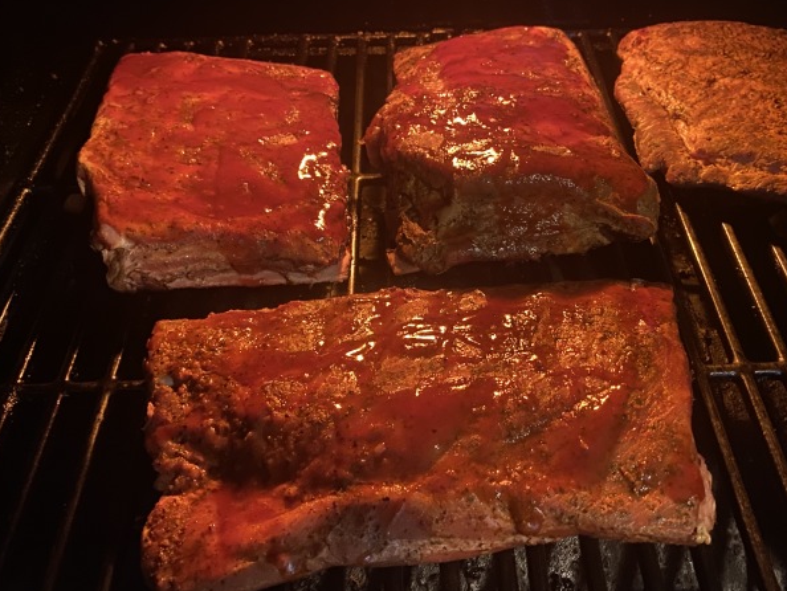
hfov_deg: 52.4
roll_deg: -1.4
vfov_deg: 40.7
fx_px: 796
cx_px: 448
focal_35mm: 35
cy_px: 285
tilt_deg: -44.1
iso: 500
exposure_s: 1/8
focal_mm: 4.25
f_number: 1.8
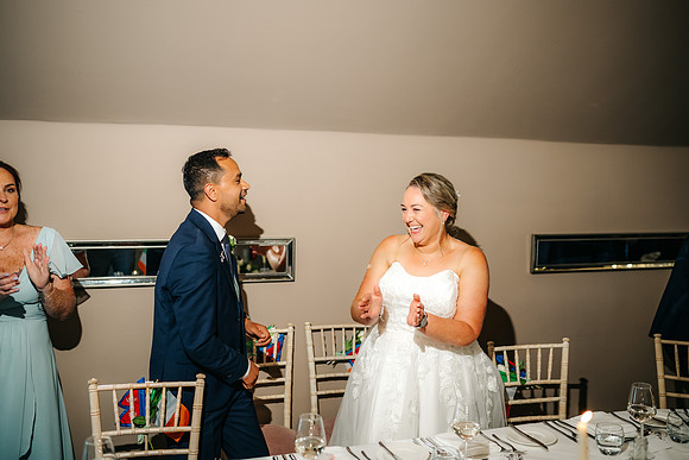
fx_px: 670
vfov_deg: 37.9
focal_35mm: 35
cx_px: 344
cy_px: 230
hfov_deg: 54.4
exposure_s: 1/200
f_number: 1.8
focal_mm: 35
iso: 640
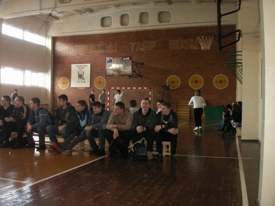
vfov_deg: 38.7
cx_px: 138
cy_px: 103
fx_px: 294
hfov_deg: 50.1
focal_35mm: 37
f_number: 3.5
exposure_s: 1/40
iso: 160
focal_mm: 7.7
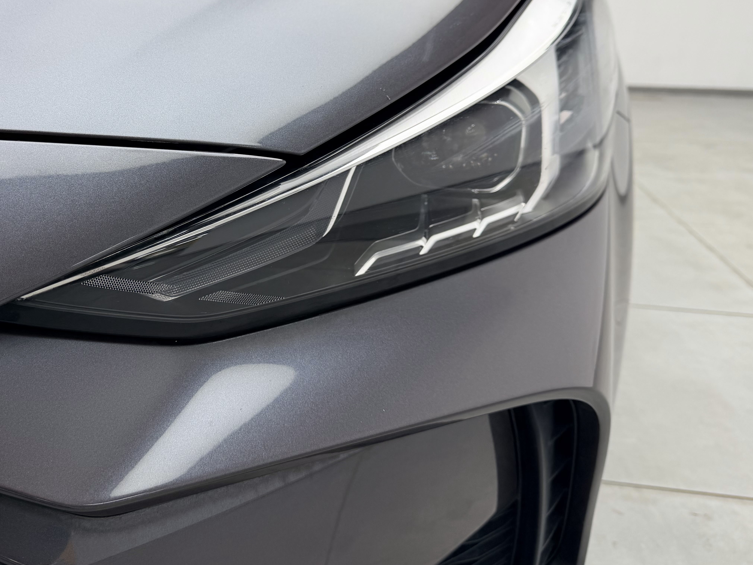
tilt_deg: -15.6
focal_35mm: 34
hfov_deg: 52.8
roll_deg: -0.2
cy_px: 197
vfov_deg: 41.4
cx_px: 246
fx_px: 740
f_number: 1.78
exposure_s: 1/100
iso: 64
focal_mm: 6.76
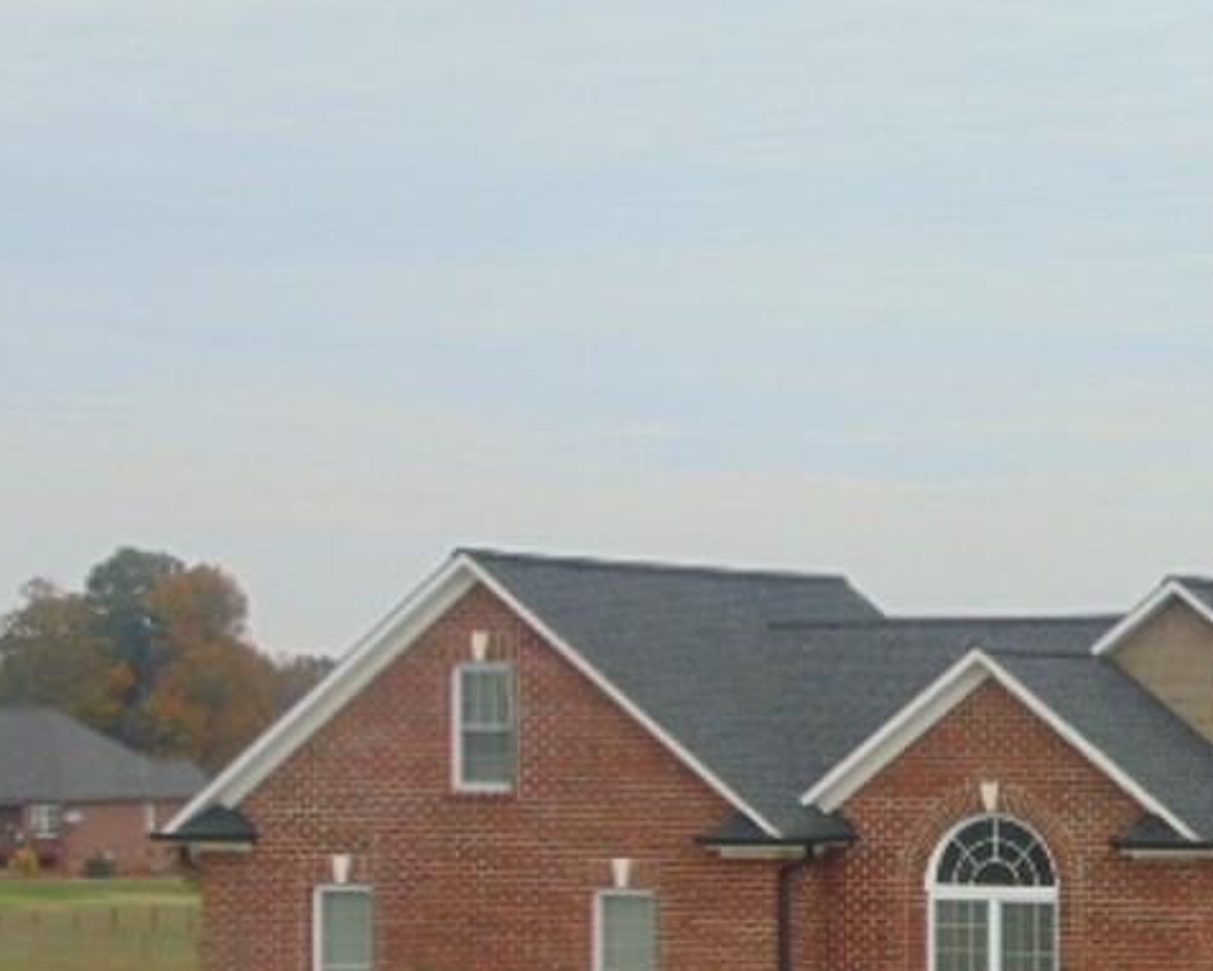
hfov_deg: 14.9
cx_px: 1292
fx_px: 4524
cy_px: 838
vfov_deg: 12.2
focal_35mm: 126
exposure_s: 1/250
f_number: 3.6
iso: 80
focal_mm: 10.8
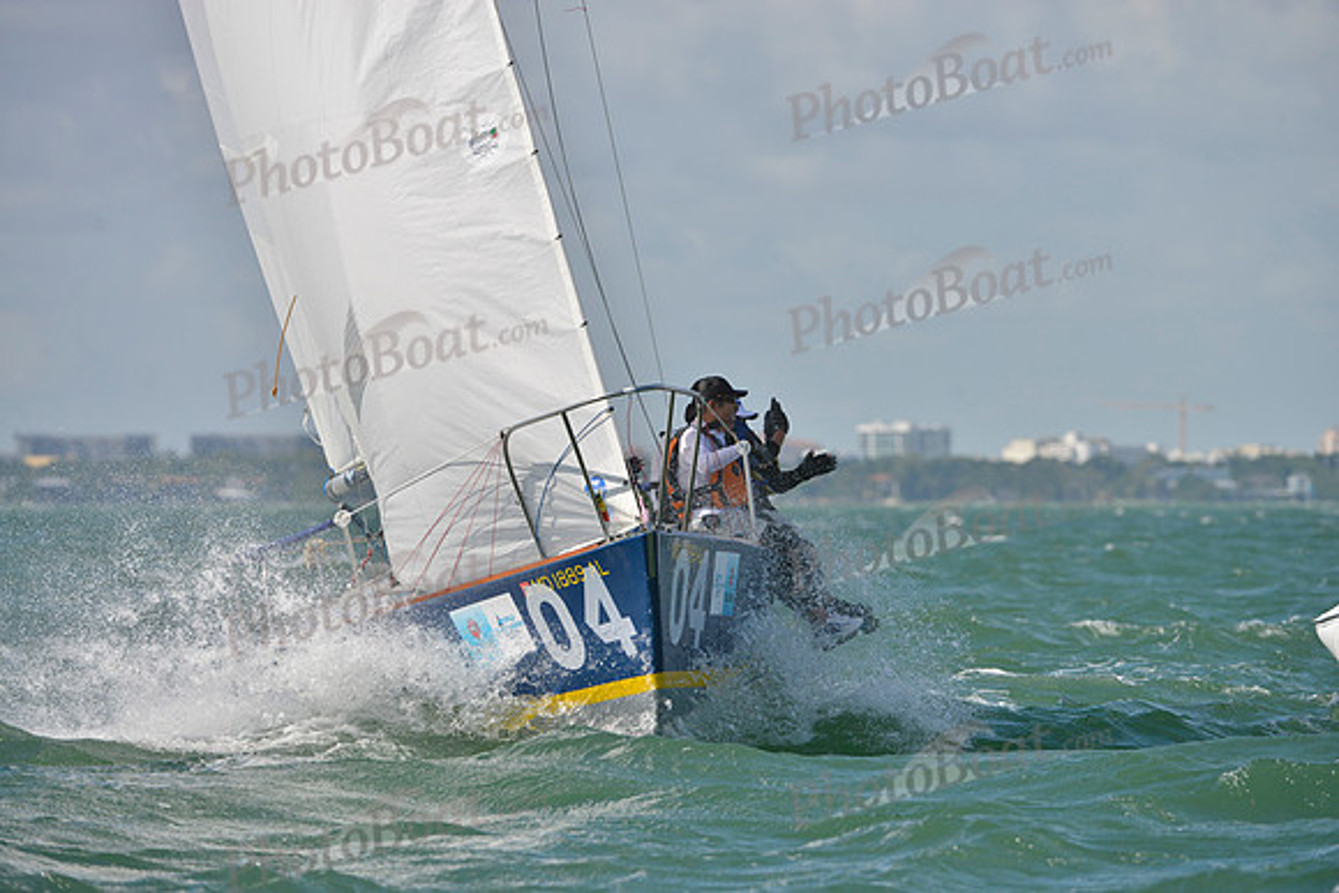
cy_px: 446
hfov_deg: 6.9
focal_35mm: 300
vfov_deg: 4.6
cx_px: 670
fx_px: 11160
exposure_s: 1/1600
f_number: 7.1
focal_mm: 300
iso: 280
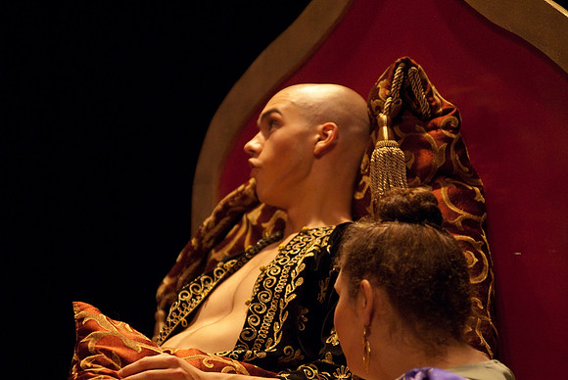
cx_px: 284
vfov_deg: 4.6
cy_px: 190
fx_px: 4738
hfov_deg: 6.9
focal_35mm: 300
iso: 1000
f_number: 2.8
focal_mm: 200
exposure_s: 1/200
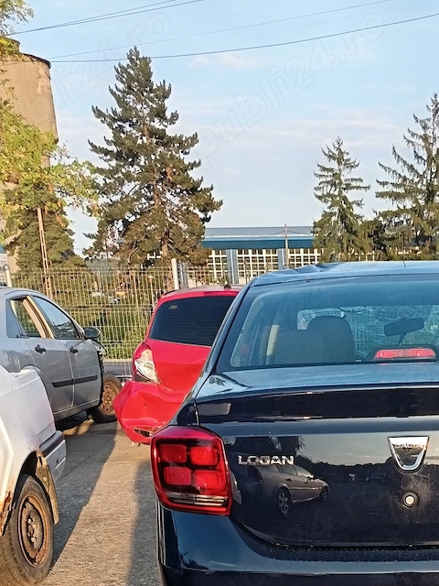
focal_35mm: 50
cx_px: 393
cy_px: 602
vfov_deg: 34.3
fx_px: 845
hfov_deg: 28.0
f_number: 1.75
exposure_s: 1/100
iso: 114
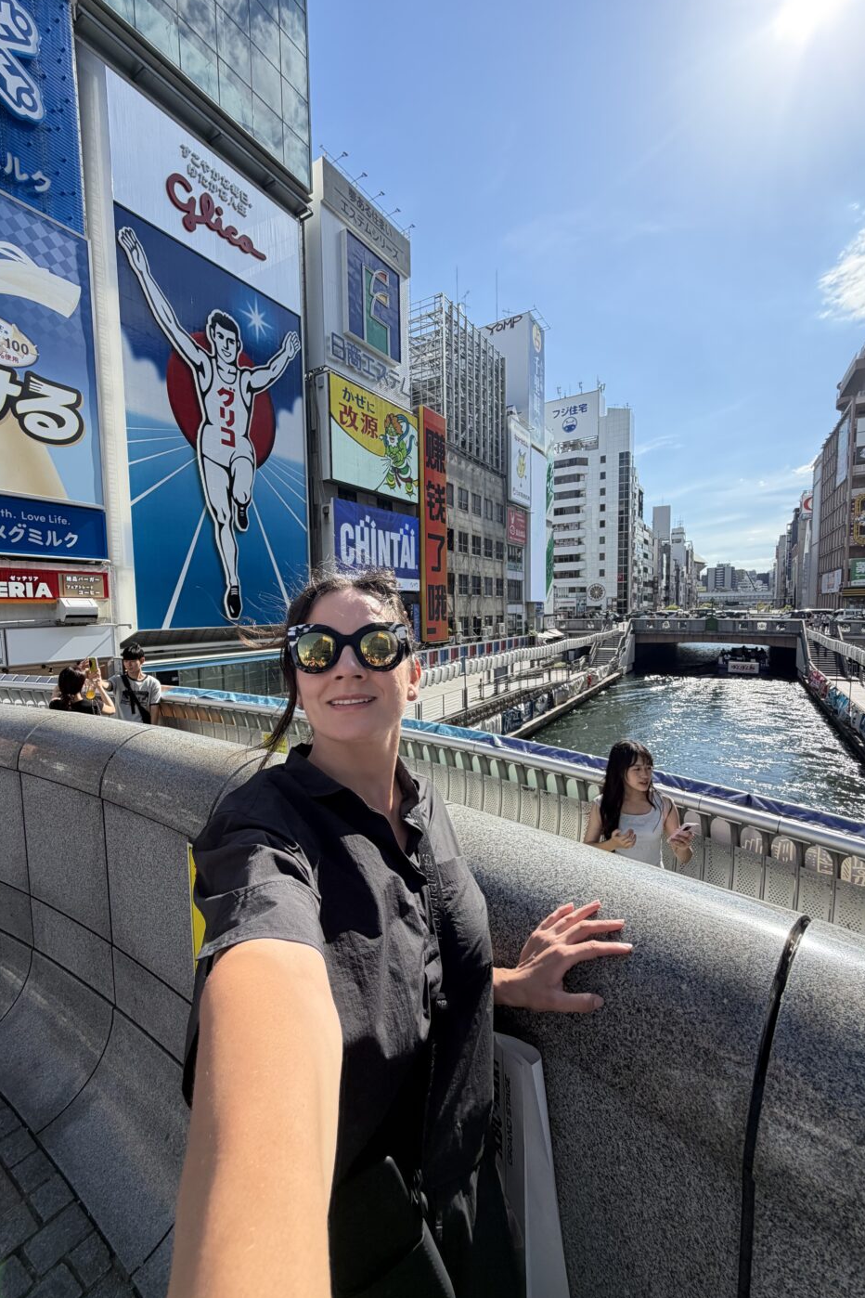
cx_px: 394
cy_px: 656
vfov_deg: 100.4
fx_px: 541
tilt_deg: -2.3
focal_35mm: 15
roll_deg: +1.2
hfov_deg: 77.2
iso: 32
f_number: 2.2
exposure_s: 1/770
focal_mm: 2.22
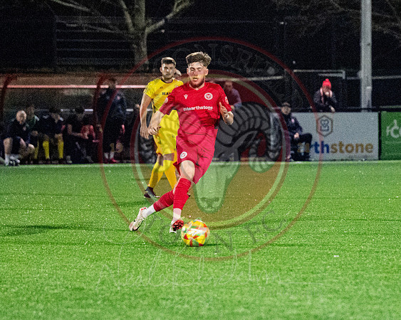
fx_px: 3464
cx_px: 319
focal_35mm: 292
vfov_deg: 5.3
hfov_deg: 6.6
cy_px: 232
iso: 8000
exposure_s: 1/1000
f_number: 2.8
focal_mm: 110
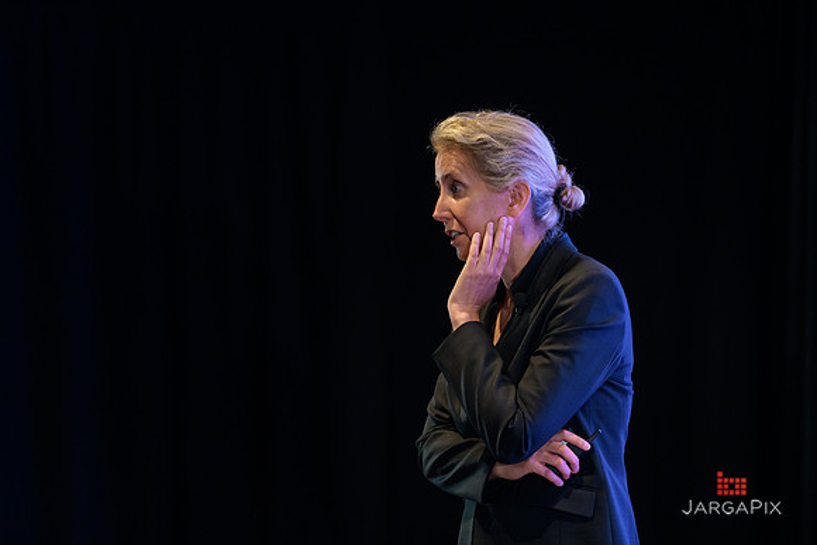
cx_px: 408
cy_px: 272
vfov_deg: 6.9
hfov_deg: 10.3
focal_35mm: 200
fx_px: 4540
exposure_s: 1/250
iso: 1600
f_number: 3.2
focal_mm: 200
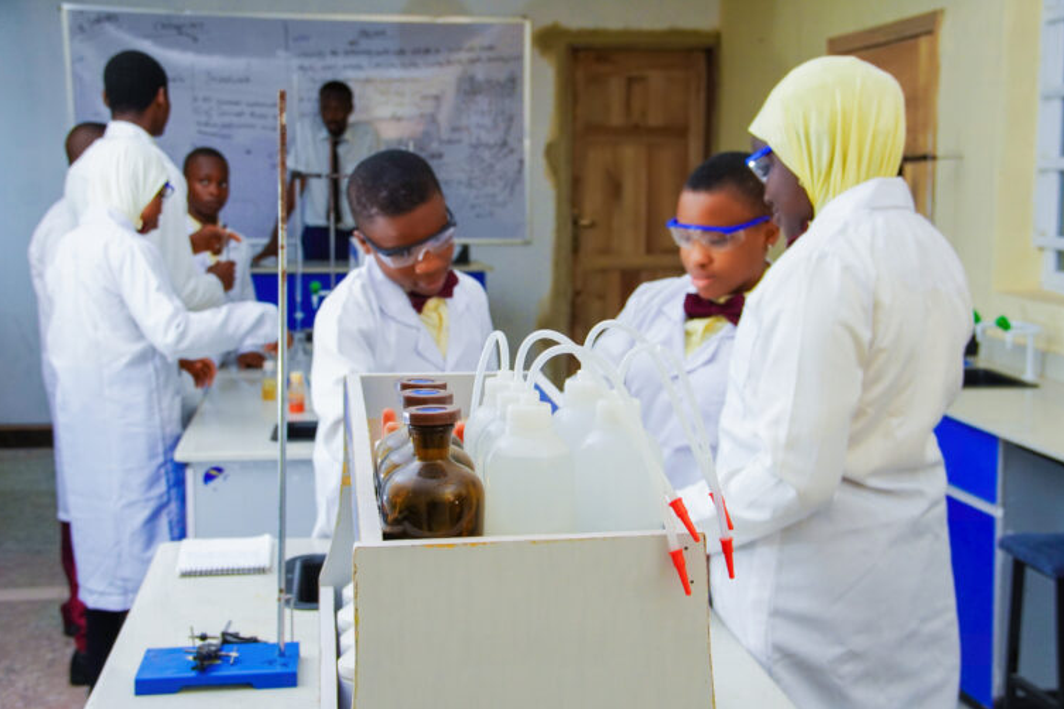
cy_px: 360
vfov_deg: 26.7
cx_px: 536
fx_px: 1493
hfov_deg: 39.2
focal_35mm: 51
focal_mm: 33
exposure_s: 1/200
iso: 800
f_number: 6.7
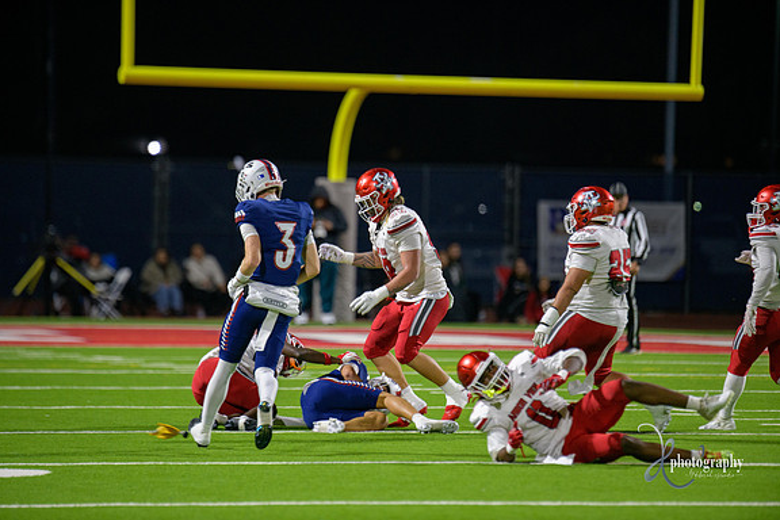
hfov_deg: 6.8
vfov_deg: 4.6
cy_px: 261
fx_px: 6543
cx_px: 390
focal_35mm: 302
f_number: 2.8
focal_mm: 300
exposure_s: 1/250
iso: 2000
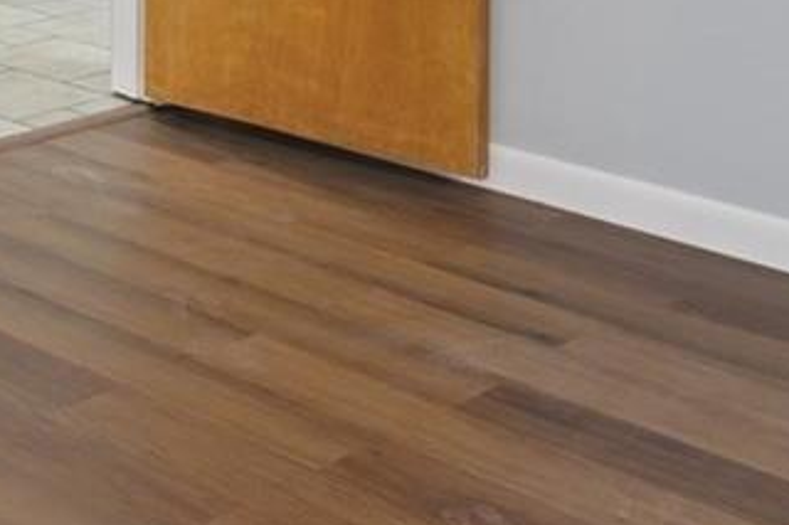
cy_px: -397
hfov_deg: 21.7
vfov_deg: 14.3
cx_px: -224
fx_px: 1862
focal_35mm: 85
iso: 320
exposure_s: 1
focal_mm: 17
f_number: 8
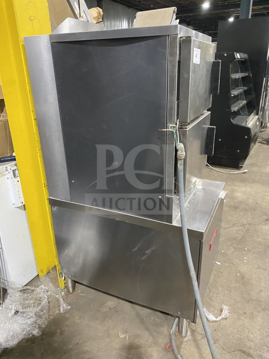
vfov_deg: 67.3
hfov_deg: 53.1
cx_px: 134
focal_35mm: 26
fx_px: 269
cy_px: 180
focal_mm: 4.25
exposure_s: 1/57
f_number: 1.8
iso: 500
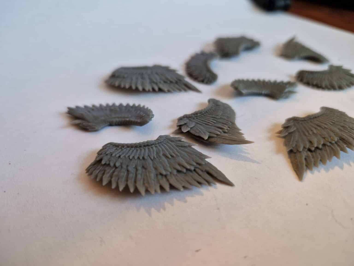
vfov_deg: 58.9
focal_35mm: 23
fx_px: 235
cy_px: 133
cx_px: 177
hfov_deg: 73.9
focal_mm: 5.4
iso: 250
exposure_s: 1/100
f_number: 1.8
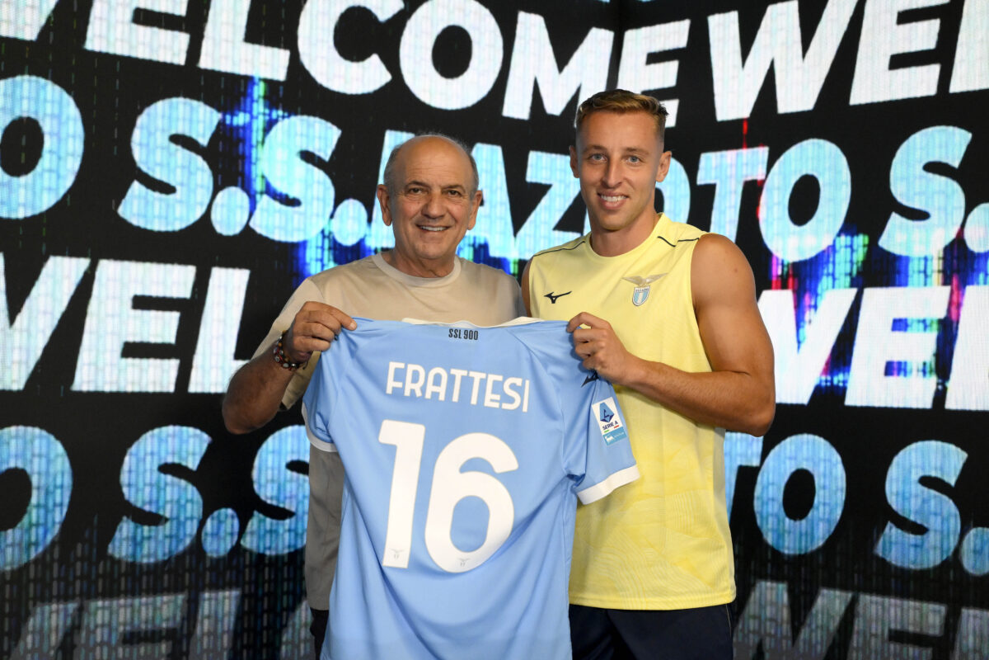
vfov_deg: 28.6
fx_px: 1291
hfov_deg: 41.9
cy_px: 330
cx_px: 494
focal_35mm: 47
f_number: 4
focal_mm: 47
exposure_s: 1/250
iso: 4000
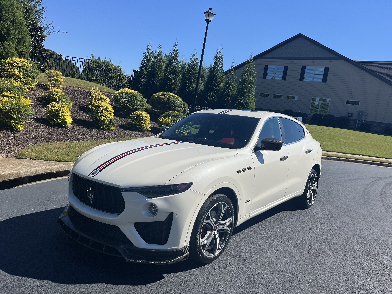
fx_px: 294
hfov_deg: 67.3
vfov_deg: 53.1
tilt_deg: -7.6
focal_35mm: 26
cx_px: 196
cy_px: 147
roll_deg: -7.8
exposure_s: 1/4651
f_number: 1.6
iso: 50
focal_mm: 5.1
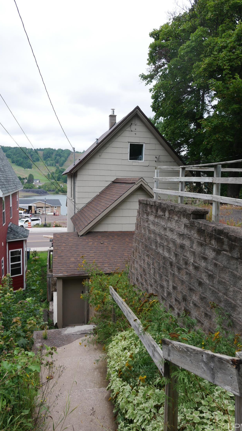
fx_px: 308
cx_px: 115
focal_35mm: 27
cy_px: 215
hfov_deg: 42.9
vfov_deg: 69.9
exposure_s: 1/250
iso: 200
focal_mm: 12
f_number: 6.3
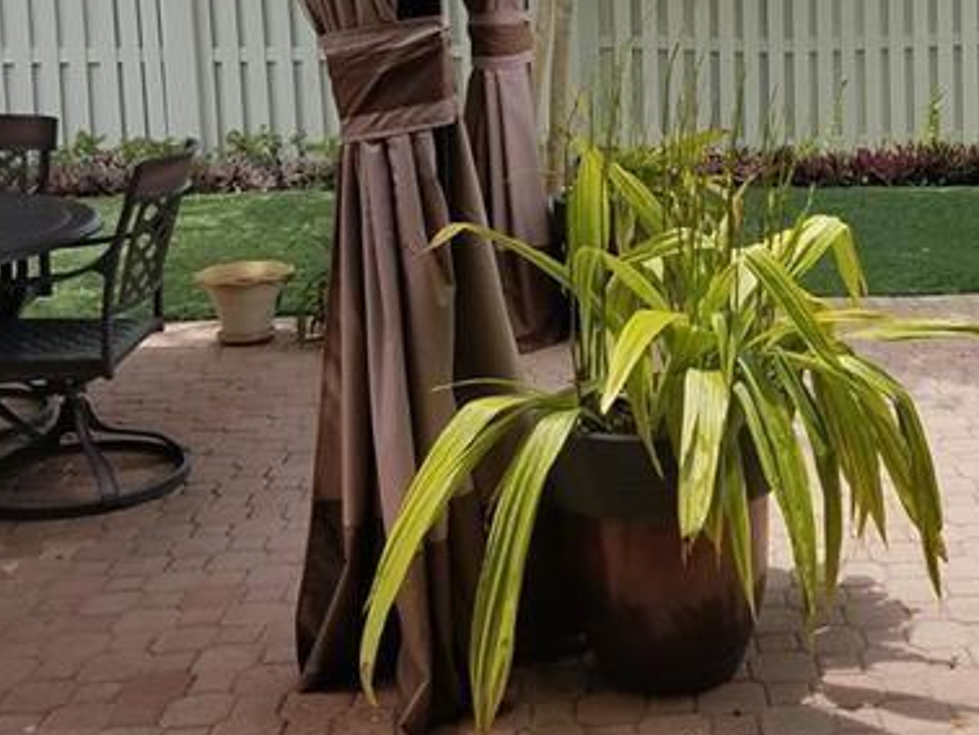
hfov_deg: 33.9
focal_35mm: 55
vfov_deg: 26.0
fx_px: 1556
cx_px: 785
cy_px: 114
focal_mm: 4.2
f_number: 1.7
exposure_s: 1/1584
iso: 40
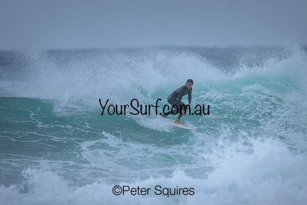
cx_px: 154
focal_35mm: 800
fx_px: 6823
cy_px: 102
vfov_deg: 1.7
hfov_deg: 2.6
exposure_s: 1/1600
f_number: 6.3
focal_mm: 800
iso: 180
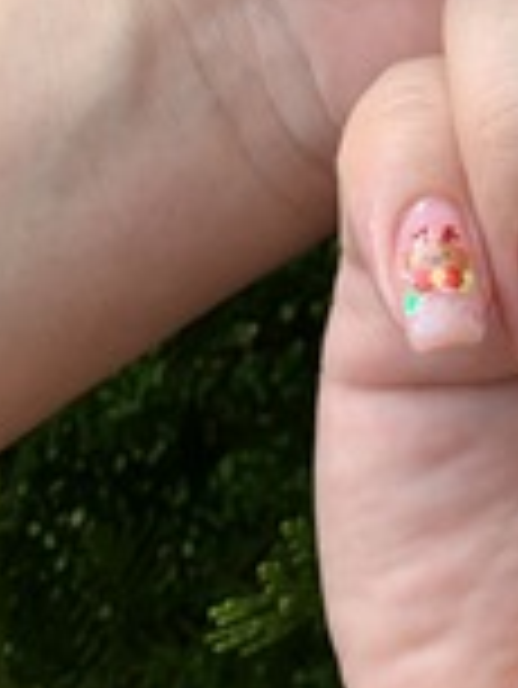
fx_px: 1554
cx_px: 597
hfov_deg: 18.1
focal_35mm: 78
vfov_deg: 23.2
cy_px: -99
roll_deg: +0.6
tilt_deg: -41.3
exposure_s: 1/122
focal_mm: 4.25
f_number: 1.8
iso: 32
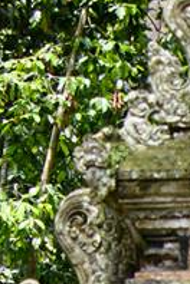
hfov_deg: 3.5
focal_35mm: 382
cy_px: 866
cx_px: 571
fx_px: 3024
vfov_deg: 5.1
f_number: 6.3
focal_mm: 60
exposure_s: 1/250
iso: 200
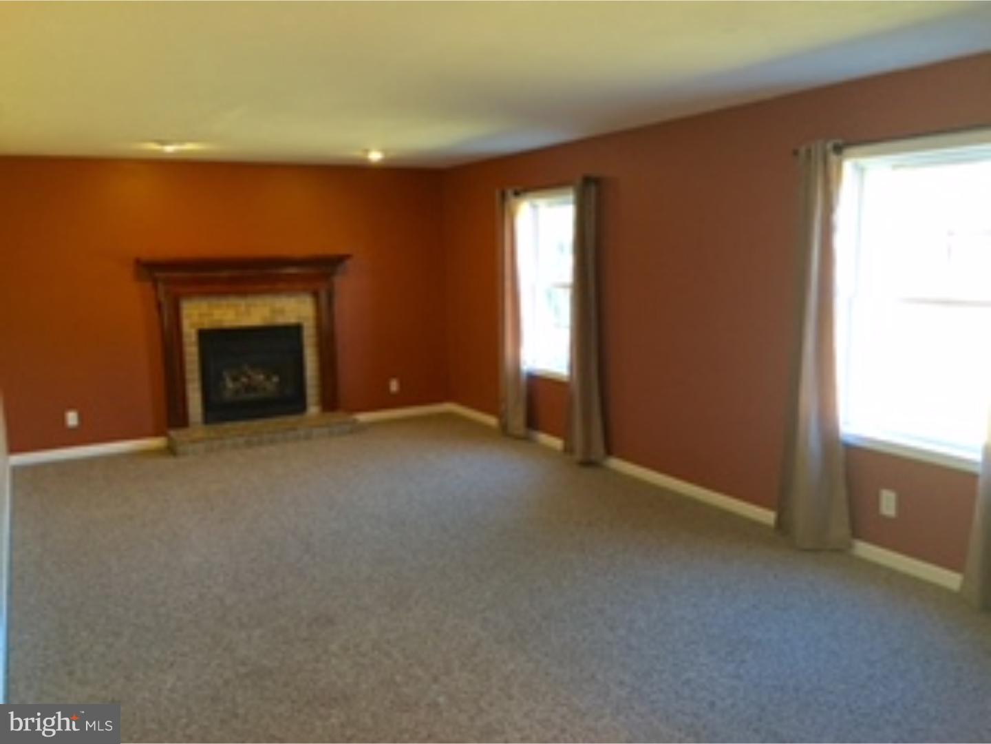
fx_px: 830
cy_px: 372
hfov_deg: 61.7
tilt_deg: -8.4
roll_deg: +1.8
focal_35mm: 29
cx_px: 496
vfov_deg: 48.2
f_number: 2.2
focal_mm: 4.15
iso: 160
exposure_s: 1/30
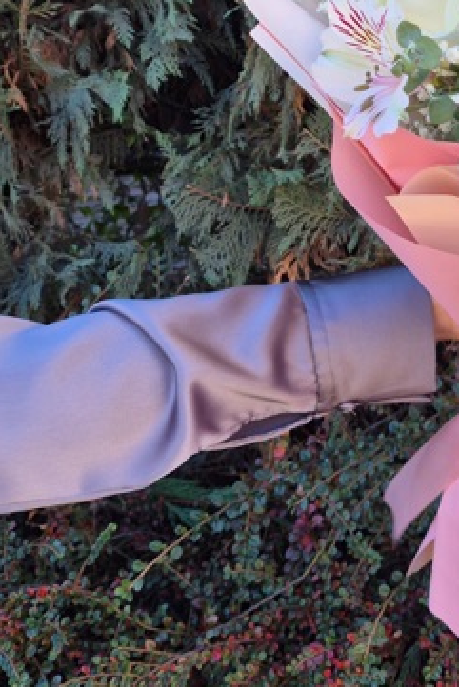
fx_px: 1013
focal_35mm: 53
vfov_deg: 37.5
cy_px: 303
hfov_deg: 23.3
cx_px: 552
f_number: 1.8
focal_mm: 5.4
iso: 32
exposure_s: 1/182
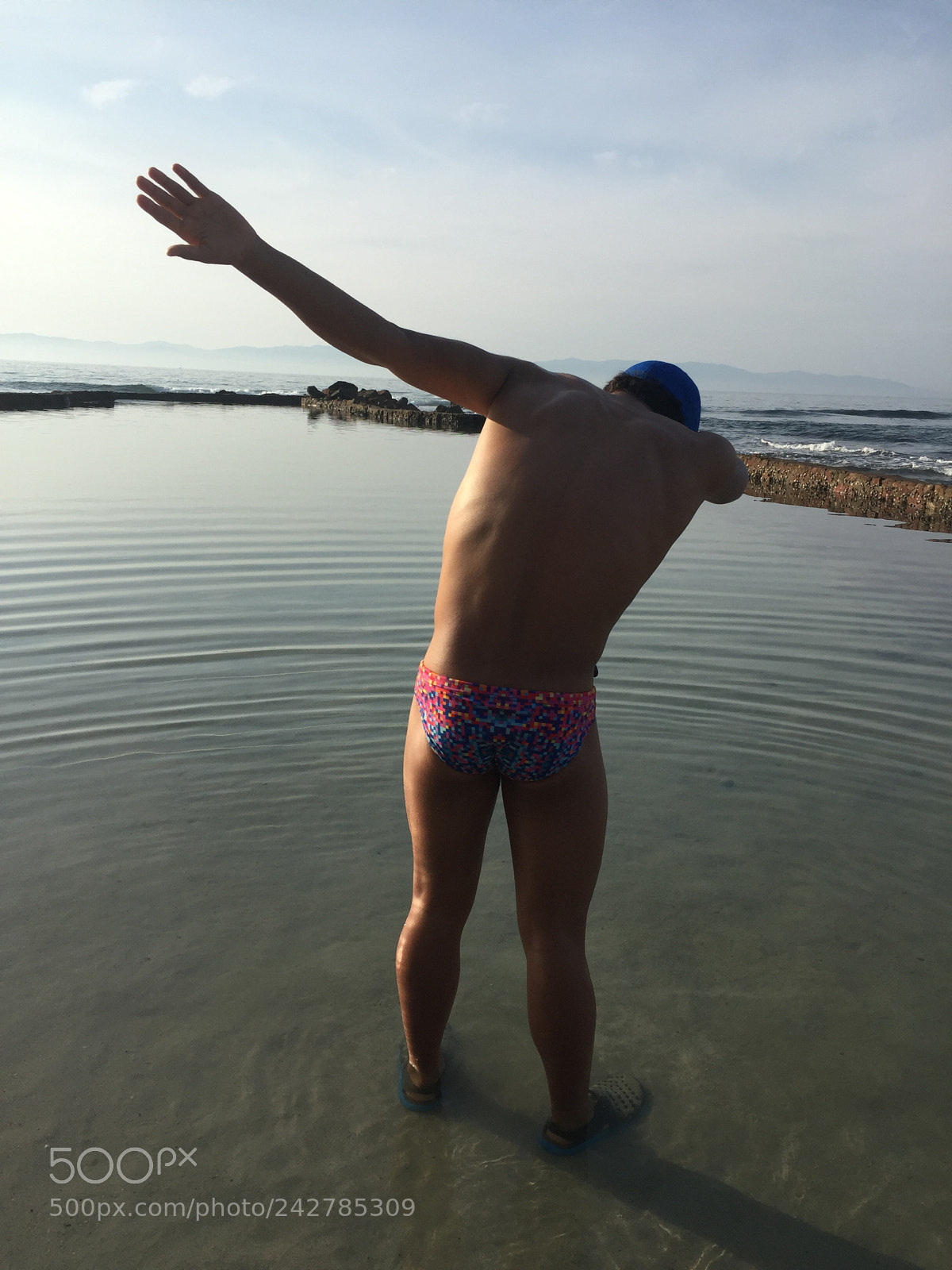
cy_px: 635
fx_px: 1063
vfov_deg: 61.7
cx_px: 476
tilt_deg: -12.2
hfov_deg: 48.2
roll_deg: -3.0
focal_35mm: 29
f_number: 2.2
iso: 32
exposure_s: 1/2326
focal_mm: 4.15
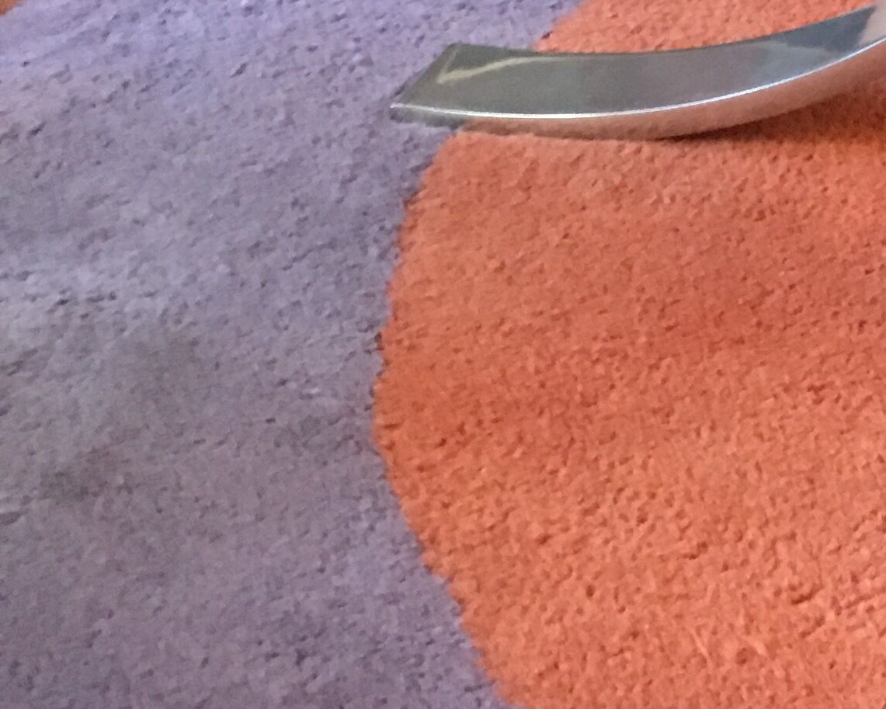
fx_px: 2622
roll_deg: -3.9
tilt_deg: -33.9
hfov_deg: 16.3
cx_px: 1565
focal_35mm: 100
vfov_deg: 15.3
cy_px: 144
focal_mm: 4.15
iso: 400
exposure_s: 1/17
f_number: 2.2
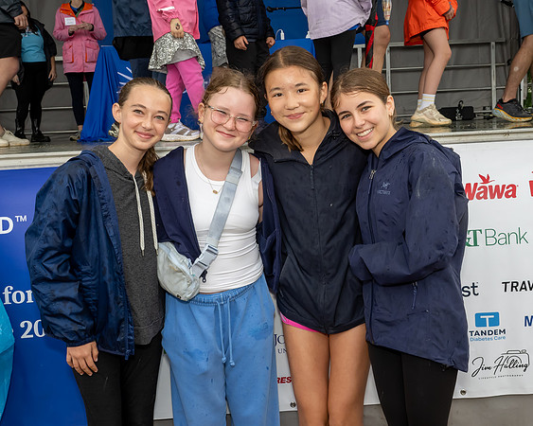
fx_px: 637
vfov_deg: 37.0
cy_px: 195
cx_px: 314
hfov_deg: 45.2
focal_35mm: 40
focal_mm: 22
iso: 1000
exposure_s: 1/250
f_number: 8
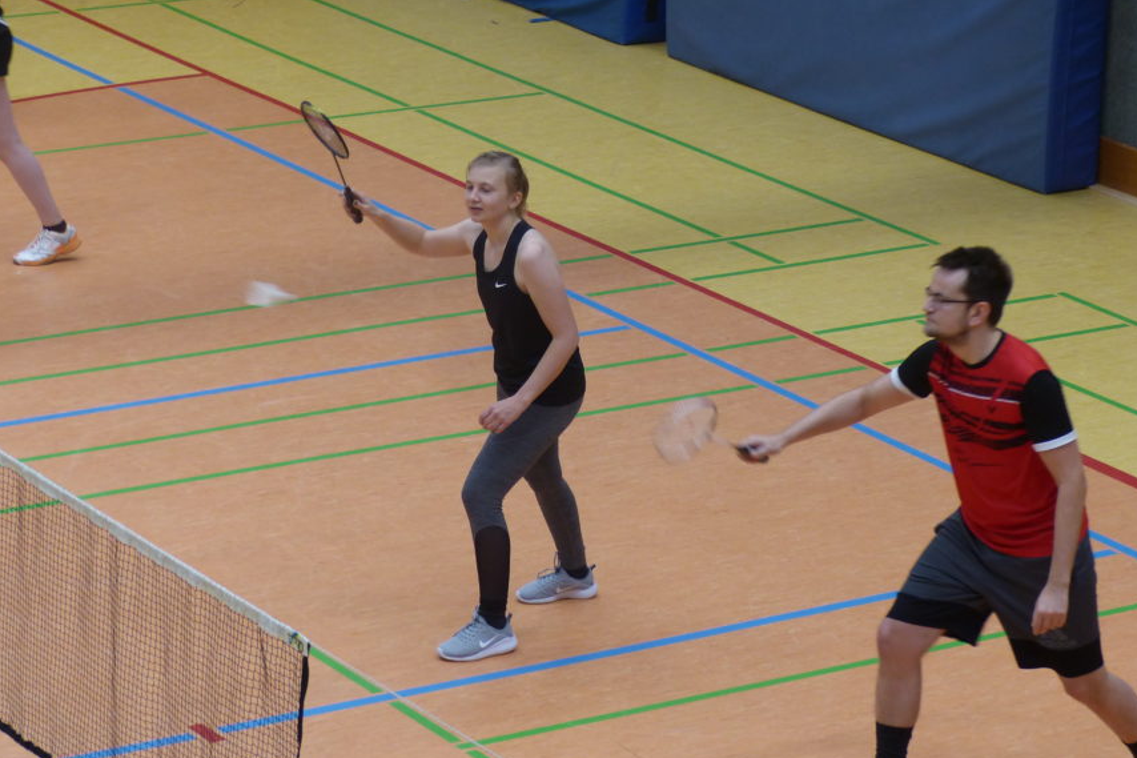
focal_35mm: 136
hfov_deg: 15.1
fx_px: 4294
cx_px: 652
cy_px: 381
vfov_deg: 10.1
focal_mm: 19.6
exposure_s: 1/60
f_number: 2.8
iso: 200
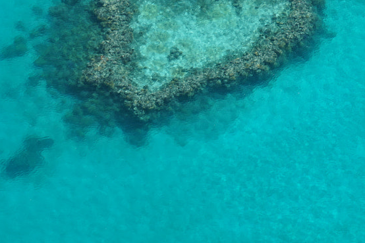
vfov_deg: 6.8
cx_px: 424
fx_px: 2049
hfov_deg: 10.0
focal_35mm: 202
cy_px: 75
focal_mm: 70
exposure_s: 1/500
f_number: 5
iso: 100
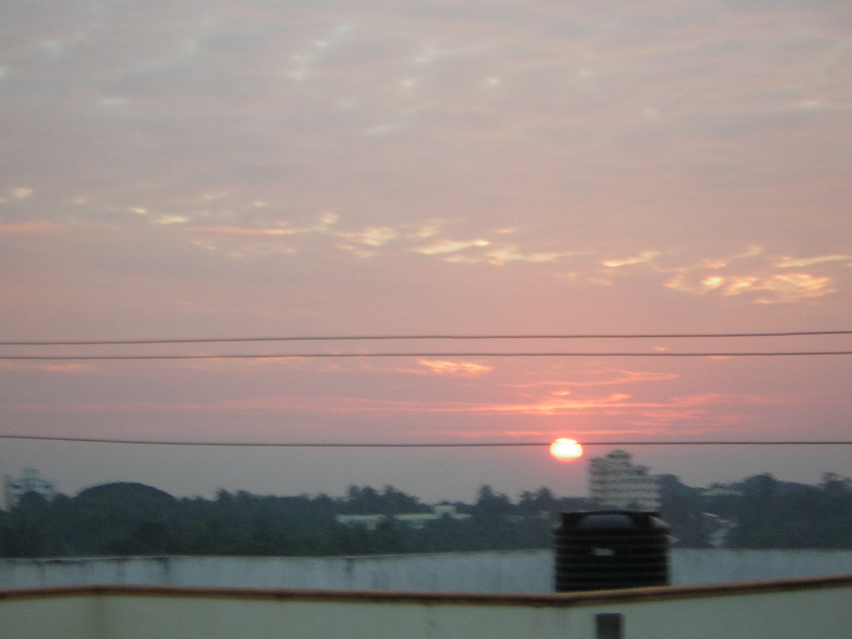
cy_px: 320
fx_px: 2658
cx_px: 426
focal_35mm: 108
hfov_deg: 18.2
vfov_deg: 13.7
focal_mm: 14.1
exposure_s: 1/30.6
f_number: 4.7
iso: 84
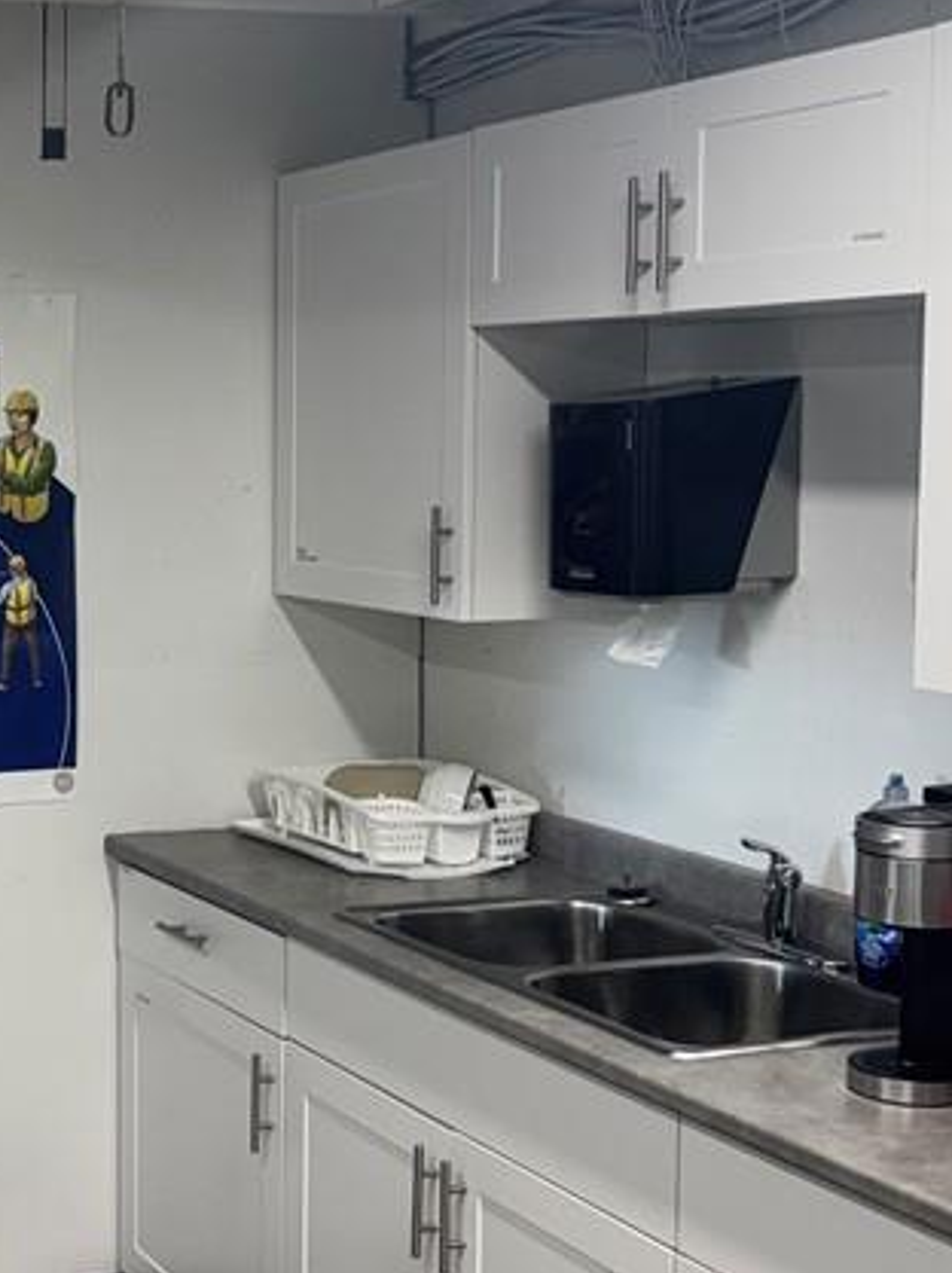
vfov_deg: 32.7
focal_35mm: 59
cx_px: -168
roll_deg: +1.2
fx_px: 2167
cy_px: 595
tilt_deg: -3.4
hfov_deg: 22.9
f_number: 1.78
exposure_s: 1/120
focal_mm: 6.76
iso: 80
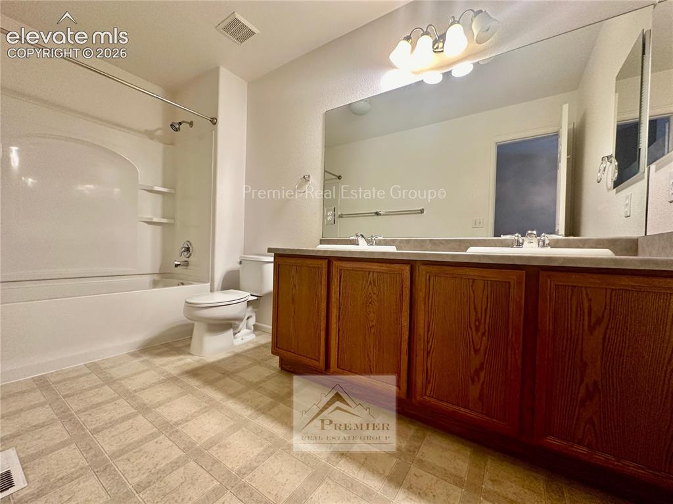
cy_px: 252
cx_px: 336
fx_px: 272
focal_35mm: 14
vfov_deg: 85.6
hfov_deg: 102.1
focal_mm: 2.22
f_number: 2.2
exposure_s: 1/60
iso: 250
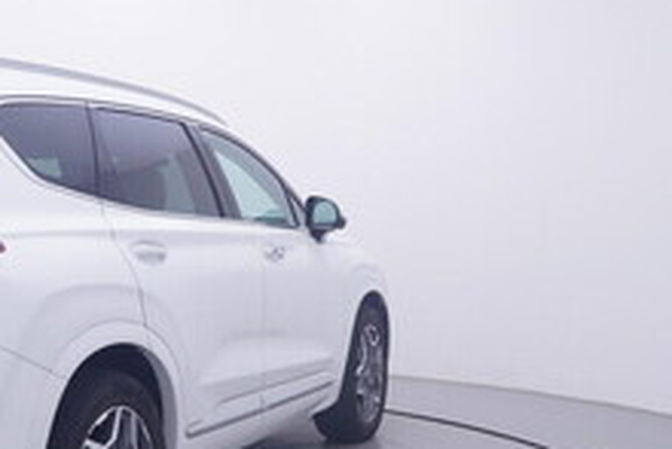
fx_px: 1051
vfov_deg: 24.1
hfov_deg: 34.0
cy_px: 270
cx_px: 102
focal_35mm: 56
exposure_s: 1/80
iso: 200
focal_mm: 15
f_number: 5
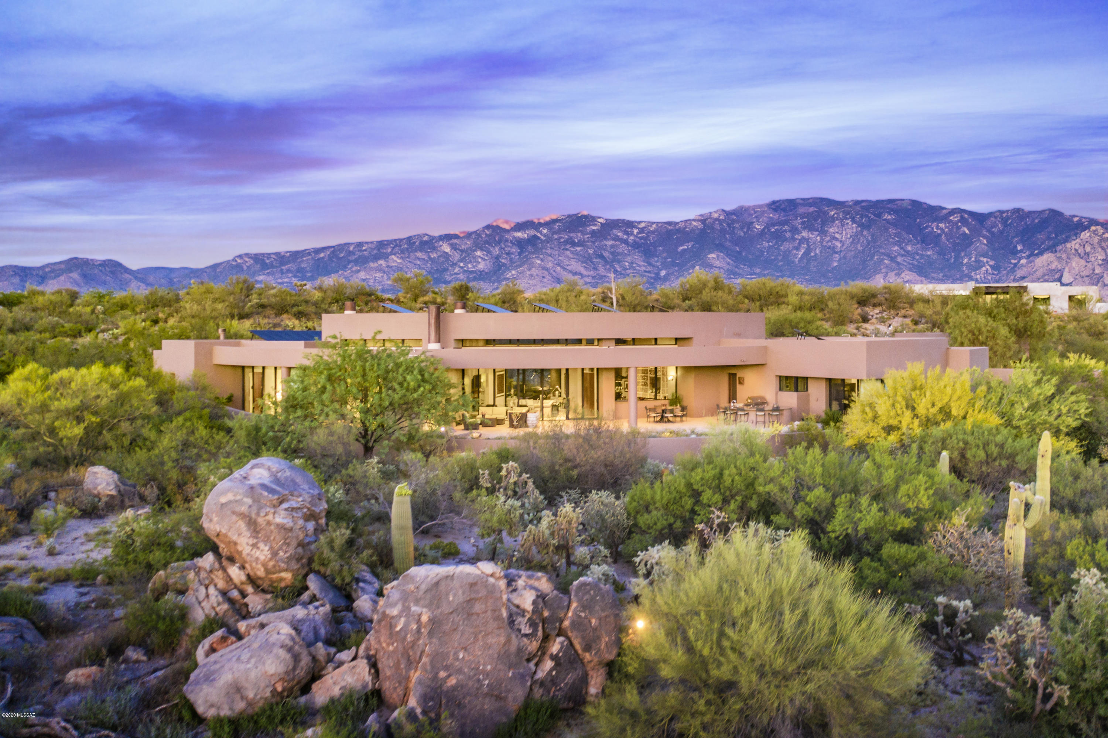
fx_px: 861
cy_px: 369
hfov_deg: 65.5
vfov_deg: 46.4
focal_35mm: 28
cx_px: 554
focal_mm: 10.26
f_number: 2.8
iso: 200
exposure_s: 1/5
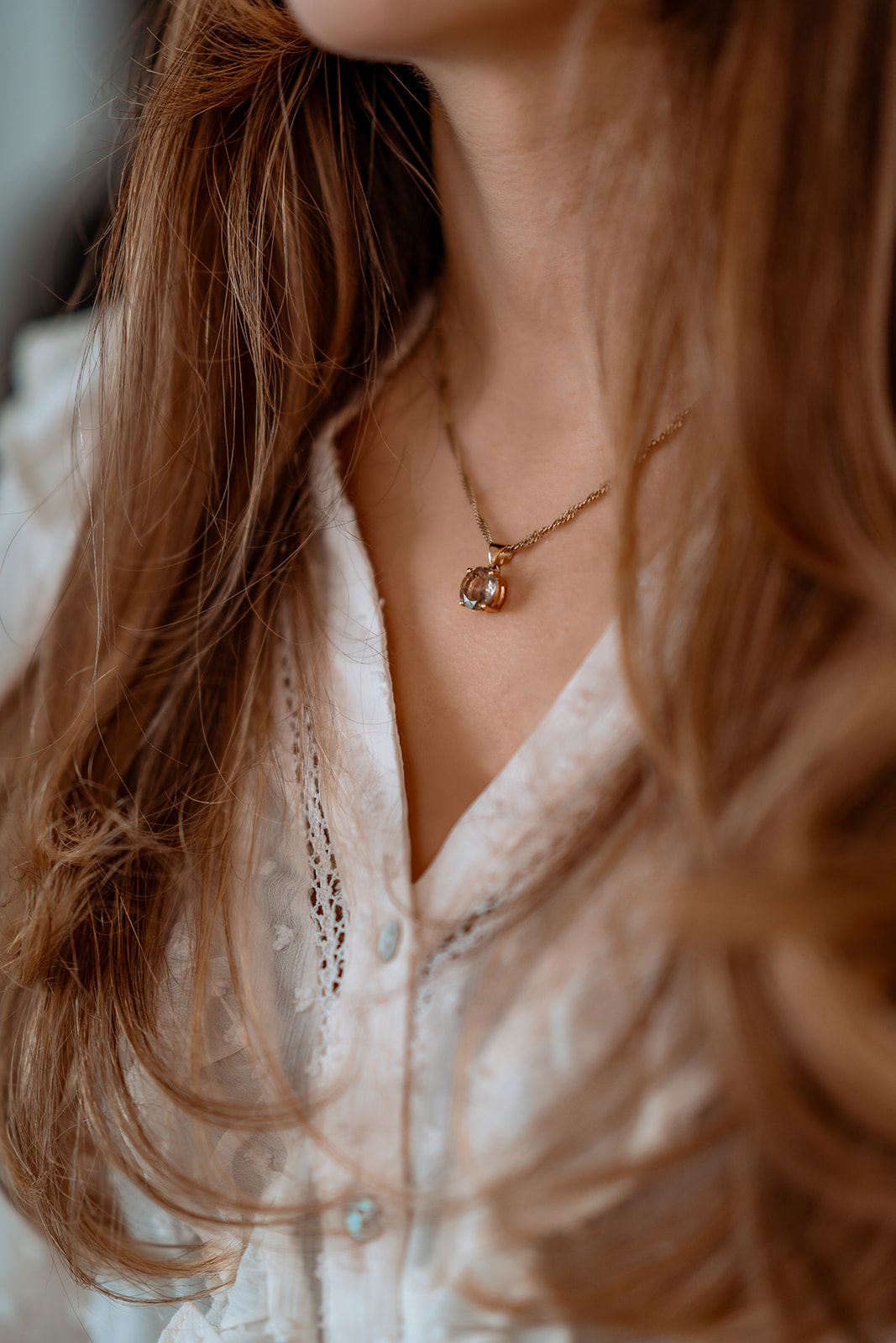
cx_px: 448
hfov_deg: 16.1
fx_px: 3172
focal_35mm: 85
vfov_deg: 23.9
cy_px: 672
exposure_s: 1/250
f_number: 1.4
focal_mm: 85
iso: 100
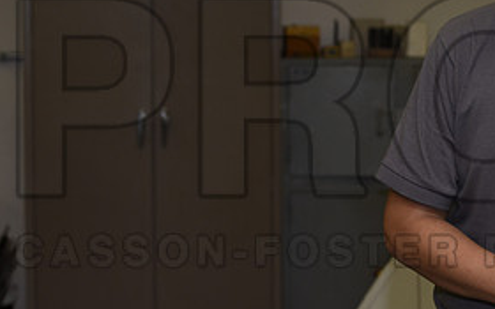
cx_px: 481
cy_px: 133
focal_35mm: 148
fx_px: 1997
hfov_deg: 13.9
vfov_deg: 8.9
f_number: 5.6
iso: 800
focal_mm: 70
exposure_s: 1/320
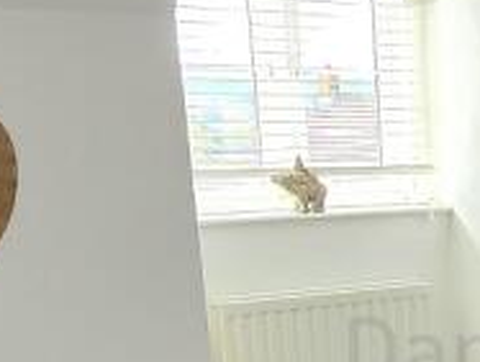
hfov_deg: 23.4
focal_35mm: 71
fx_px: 986
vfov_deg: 20.1
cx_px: 660
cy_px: 372
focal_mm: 2.2
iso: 250
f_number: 2.2
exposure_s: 1/370
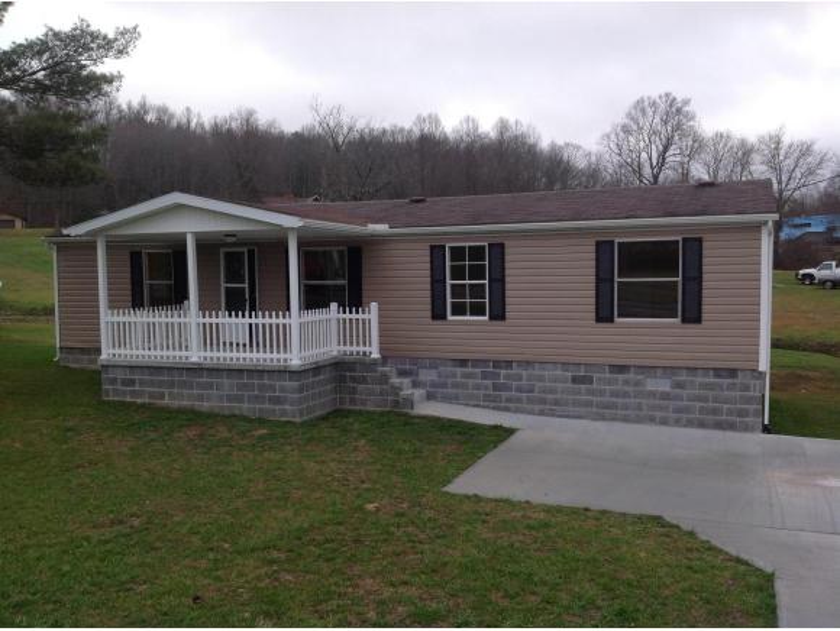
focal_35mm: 35
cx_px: 420
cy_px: 316
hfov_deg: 52.6
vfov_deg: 40.8
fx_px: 850
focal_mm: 4.28
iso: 50
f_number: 2.4
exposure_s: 1/465
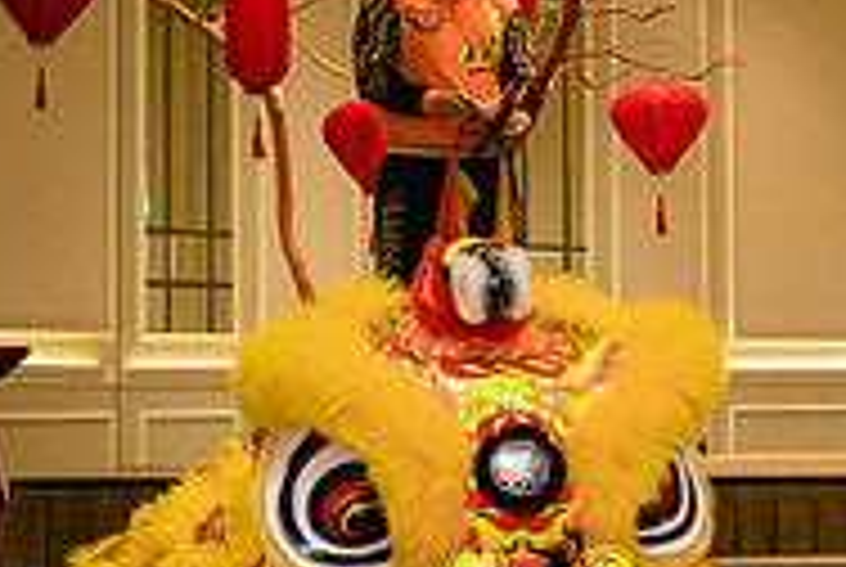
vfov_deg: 11.0
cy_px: 326
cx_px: 972
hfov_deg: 15.8
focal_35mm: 125
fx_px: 2942
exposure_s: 1/160
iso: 1000
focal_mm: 19
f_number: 2.8
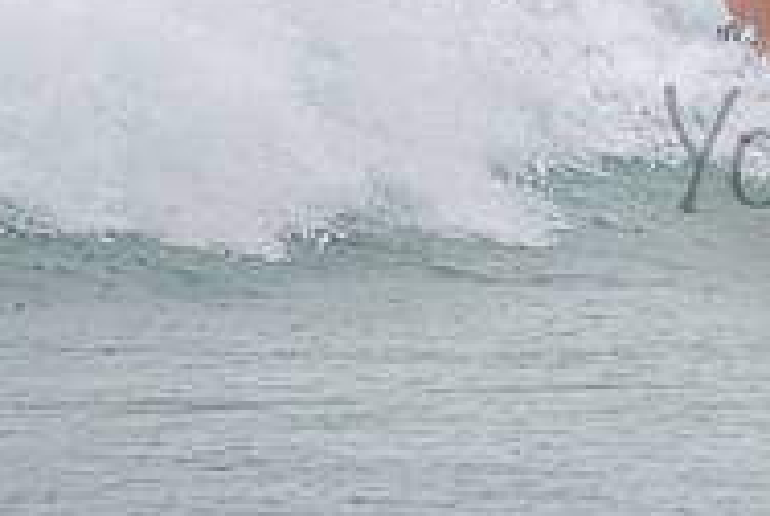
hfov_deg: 1.1
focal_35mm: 1880
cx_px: 825
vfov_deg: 0.7
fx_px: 40274
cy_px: 3
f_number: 5.6
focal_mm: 500
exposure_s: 1/320
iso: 360
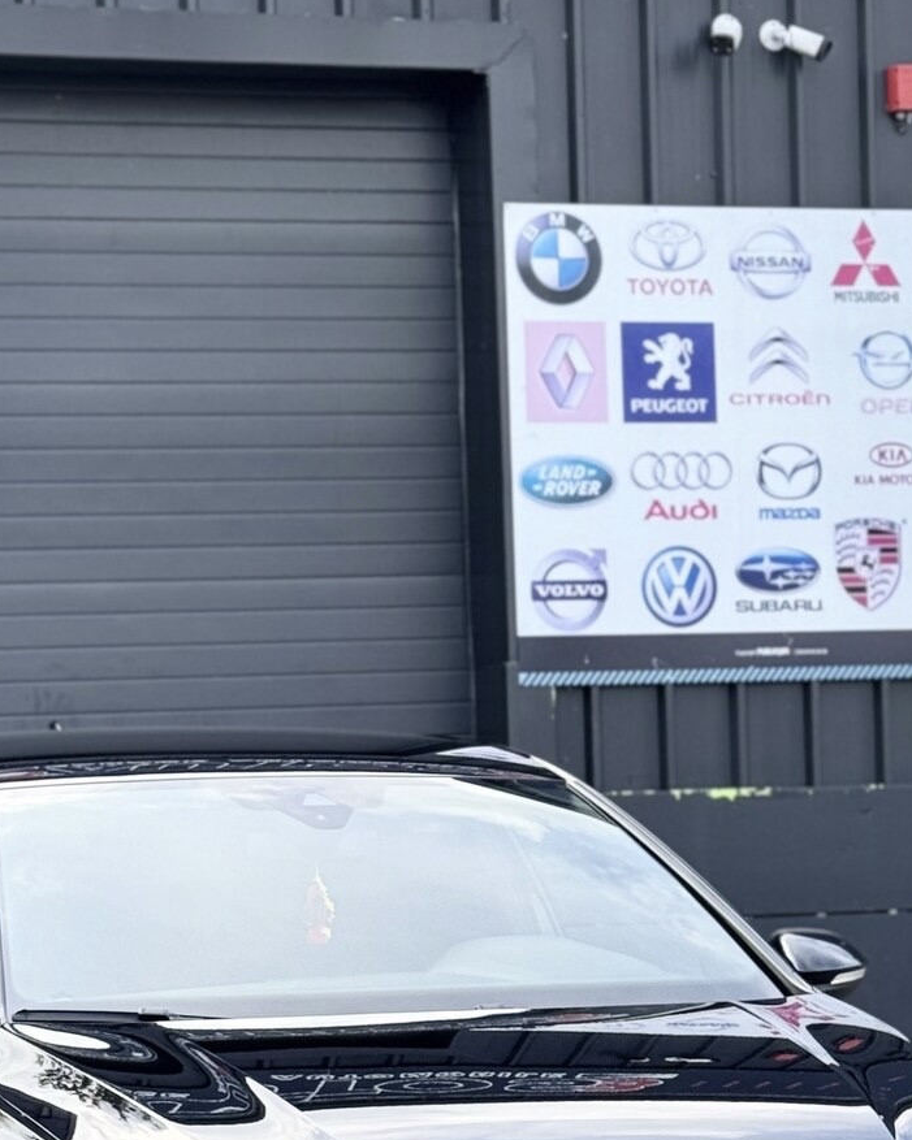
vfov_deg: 16.8
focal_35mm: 114
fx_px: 3848
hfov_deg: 13.5
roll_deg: +2.2
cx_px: 388
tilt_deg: +0.0
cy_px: 777
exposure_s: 1/672
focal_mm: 6.86
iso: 64
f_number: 1.78
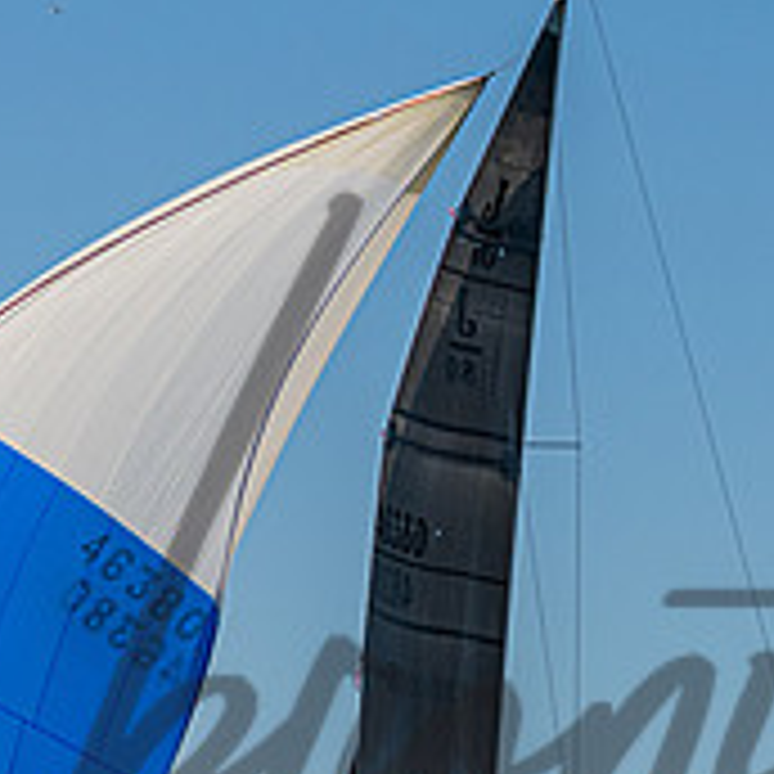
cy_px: 454
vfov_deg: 4.6
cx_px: 390
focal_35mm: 383
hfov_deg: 4.6
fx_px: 9689
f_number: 5.6
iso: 400
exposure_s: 1/6400
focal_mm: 100
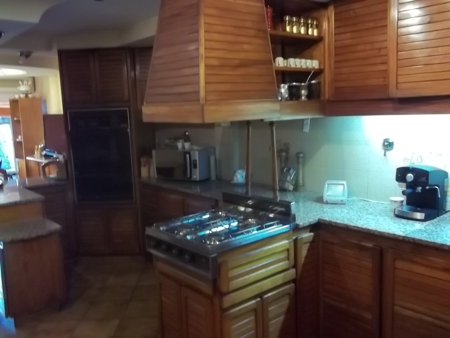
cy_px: 169
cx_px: 225
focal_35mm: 32
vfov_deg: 44.2
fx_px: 416
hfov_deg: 56.8
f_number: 2.9
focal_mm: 5.7
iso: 320
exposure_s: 1/8
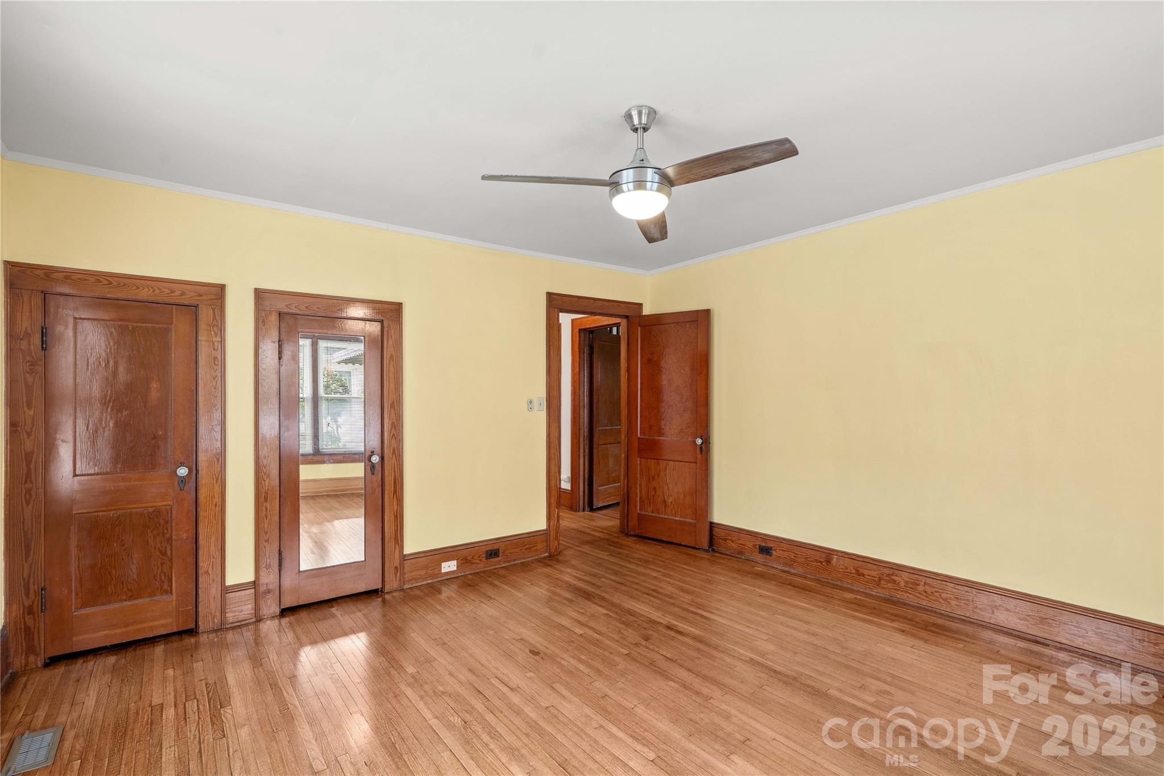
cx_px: 582
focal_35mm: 16
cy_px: 388
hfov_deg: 96.7
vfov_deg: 73.7
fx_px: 517
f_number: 8
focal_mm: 16
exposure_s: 1/1.67
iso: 100
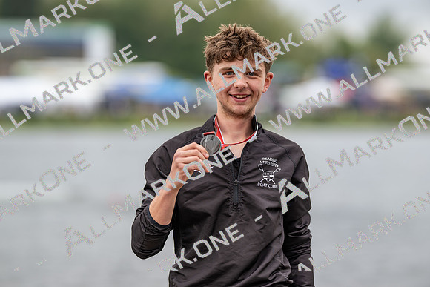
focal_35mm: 135
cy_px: 144
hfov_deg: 15.2
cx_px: 215
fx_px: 1613
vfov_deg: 10.2
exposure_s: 1/1000
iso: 72
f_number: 1.8
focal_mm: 135
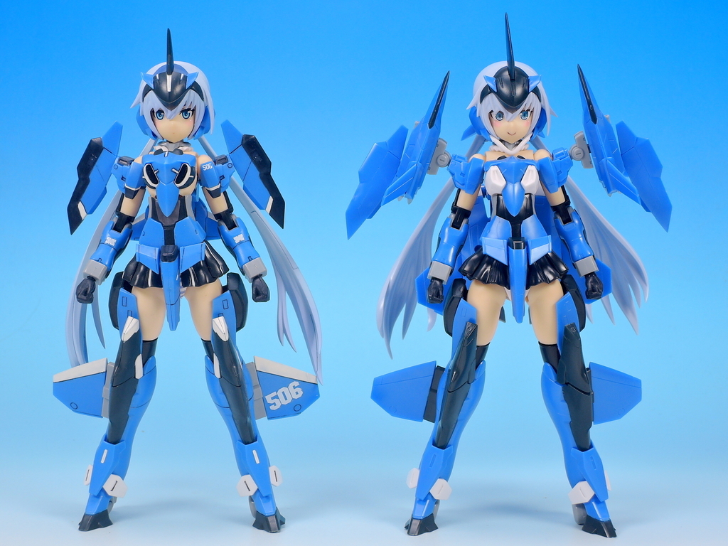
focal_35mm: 75
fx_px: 1577
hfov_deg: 26.0
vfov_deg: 19.6
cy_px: 273
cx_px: 364
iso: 80
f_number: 5.2
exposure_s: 1/3
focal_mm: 16
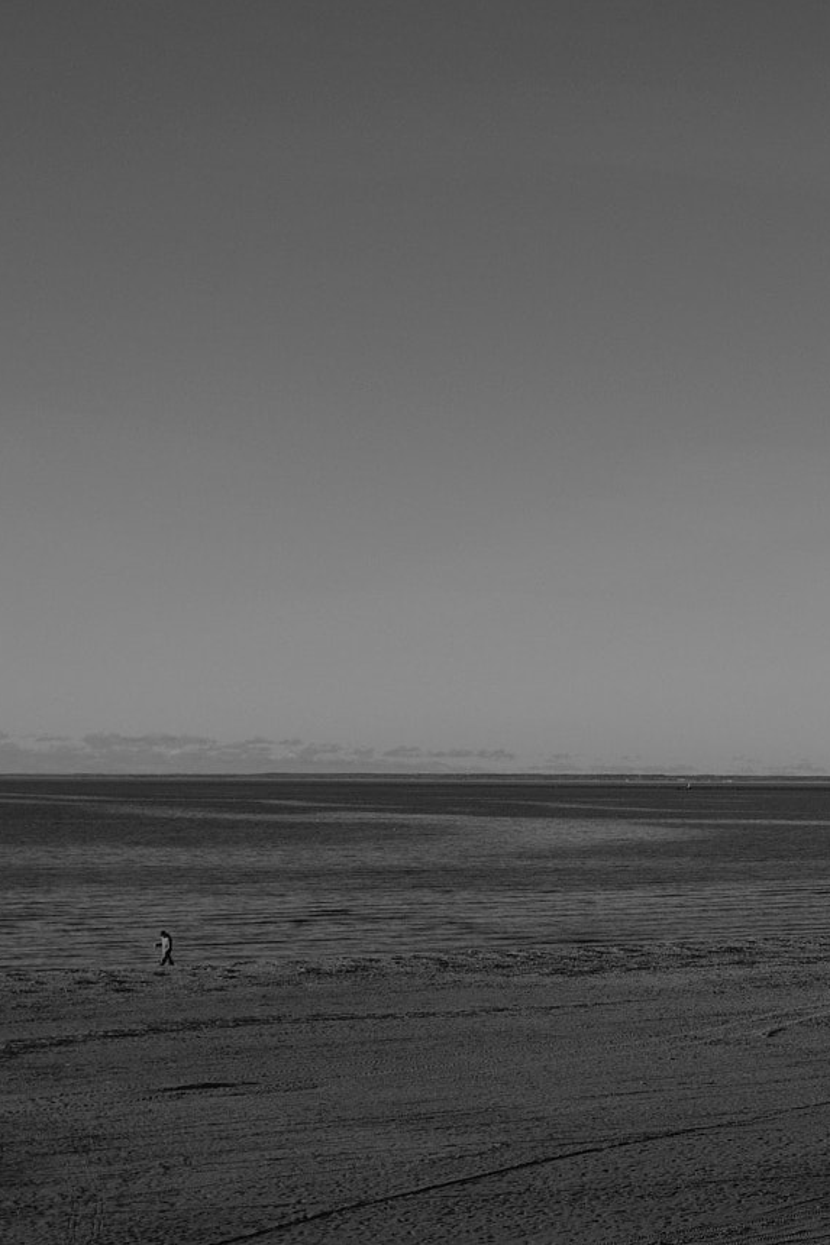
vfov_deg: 25.3
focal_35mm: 80
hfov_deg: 16.7
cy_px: 701
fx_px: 2768
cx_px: 824
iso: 400
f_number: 8
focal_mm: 28.9
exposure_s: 1/1100
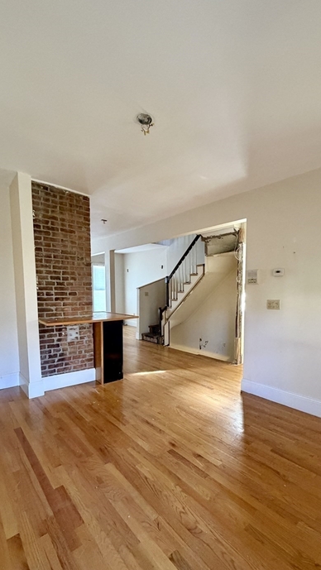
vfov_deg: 95.6
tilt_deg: -4.4
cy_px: 313
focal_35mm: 17
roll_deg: -0.3
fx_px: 257
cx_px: 184
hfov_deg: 63.6
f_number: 2.2
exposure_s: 1/60
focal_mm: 2.22
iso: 500
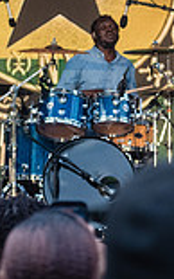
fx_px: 2721
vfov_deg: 5.8
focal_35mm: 359
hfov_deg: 3.6
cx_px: 249
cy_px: 19
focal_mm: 92
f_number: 4.5
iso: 1600
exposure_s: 1/640
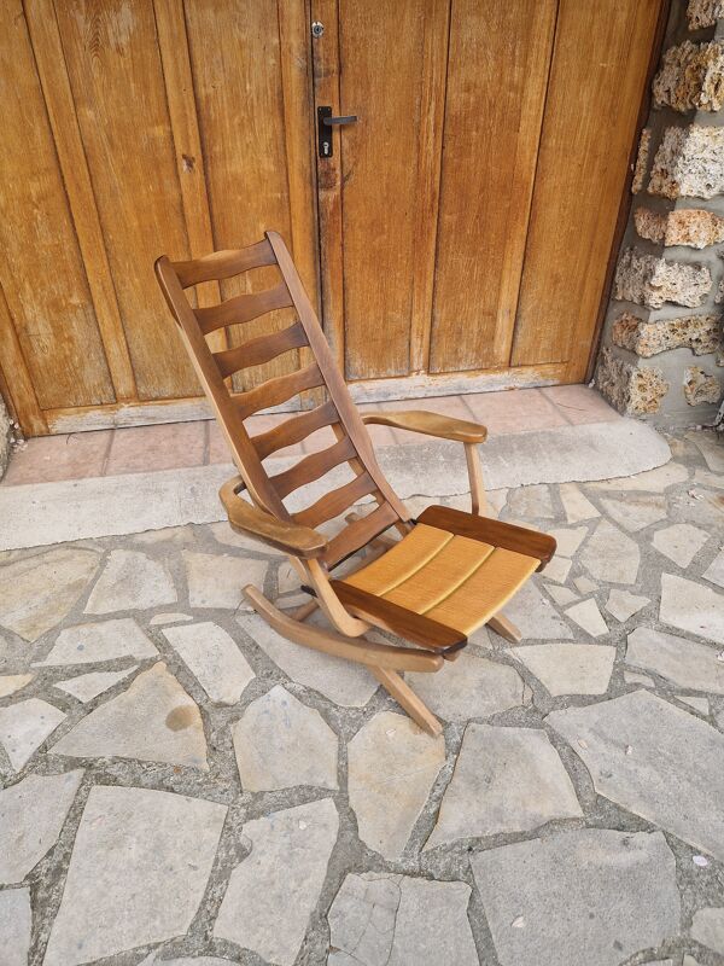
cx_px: 362
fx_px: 641
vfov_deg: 73.9
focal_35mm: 23
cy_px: 483
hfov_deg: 58.9
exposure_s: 1/180
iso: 50
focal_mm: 5.4
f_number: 1.8
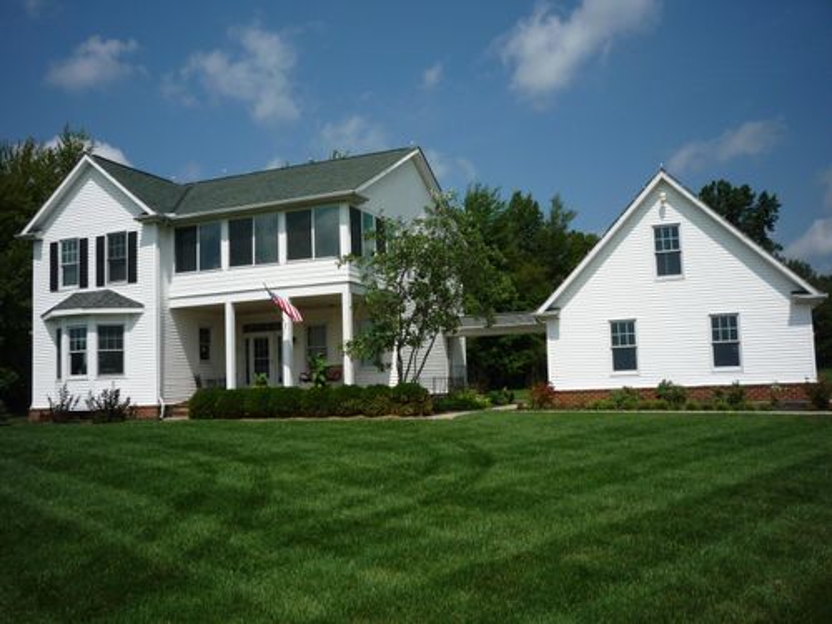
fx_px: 769
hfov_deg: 56.8
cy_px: 312
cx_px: 416
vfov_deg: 44.2
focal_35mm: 32
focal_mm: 5.2
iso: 100
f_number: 6.3
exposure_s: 1/800
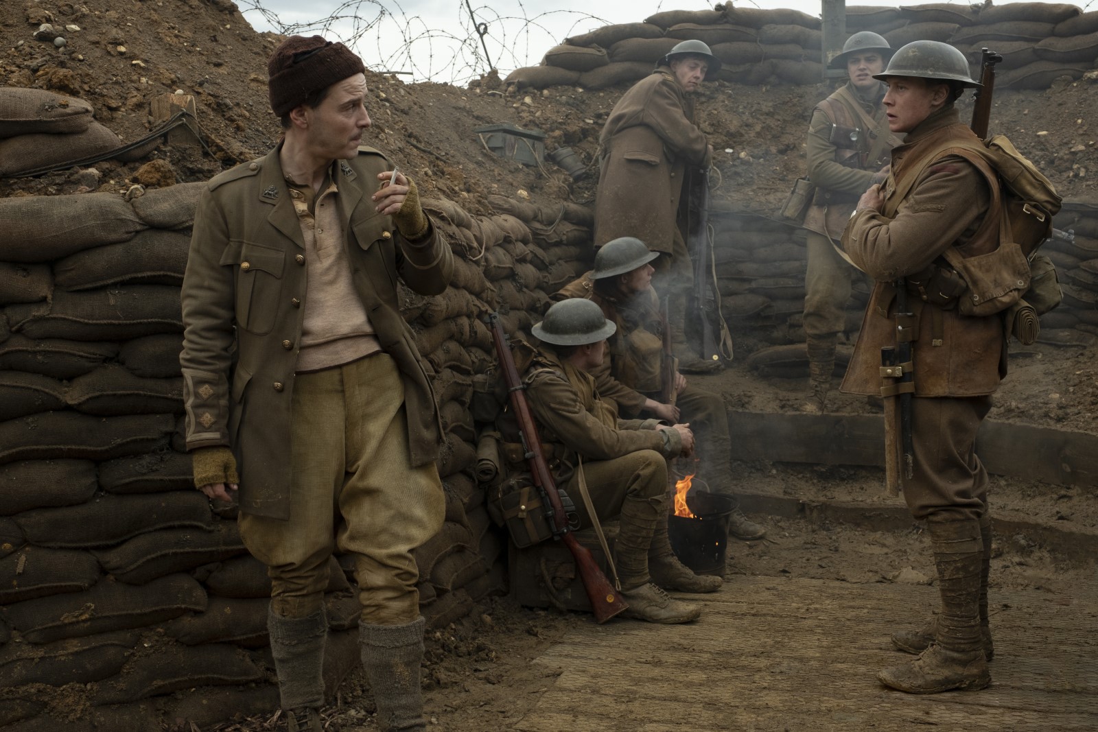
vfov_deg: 29.9
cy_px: 366
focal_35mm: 45
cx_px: 549
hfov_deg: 43.6
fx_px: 1373
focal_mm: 30.2
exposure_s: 1/500
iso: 400
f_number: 5.6
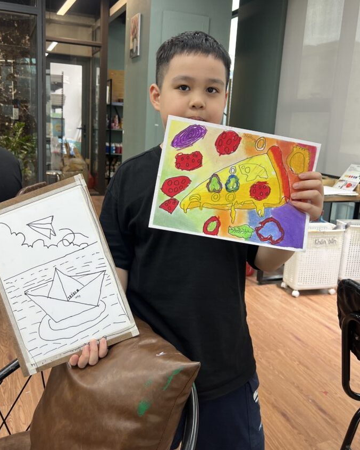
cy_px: 198
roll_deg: -3.9
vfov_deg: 58.6
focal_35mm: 30
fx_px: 399
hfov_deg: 48.4
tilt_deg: -10.4
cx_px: 162
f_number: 1.5
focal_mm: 5.7
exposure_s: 1/100
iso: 80
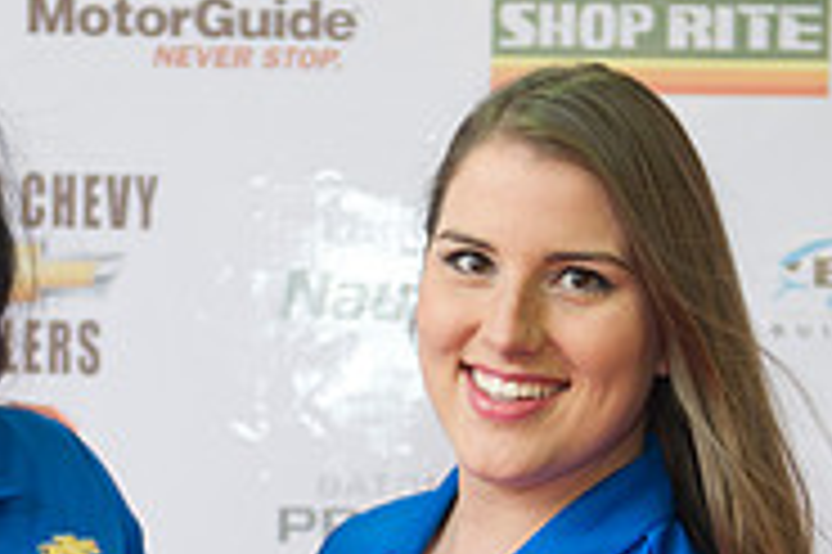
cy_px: 468
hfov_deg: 14.6
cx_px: 391
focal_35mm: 141
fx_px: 3256
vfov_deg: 9.7
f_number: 2.8
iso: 640
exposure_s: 1/125
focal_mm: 45
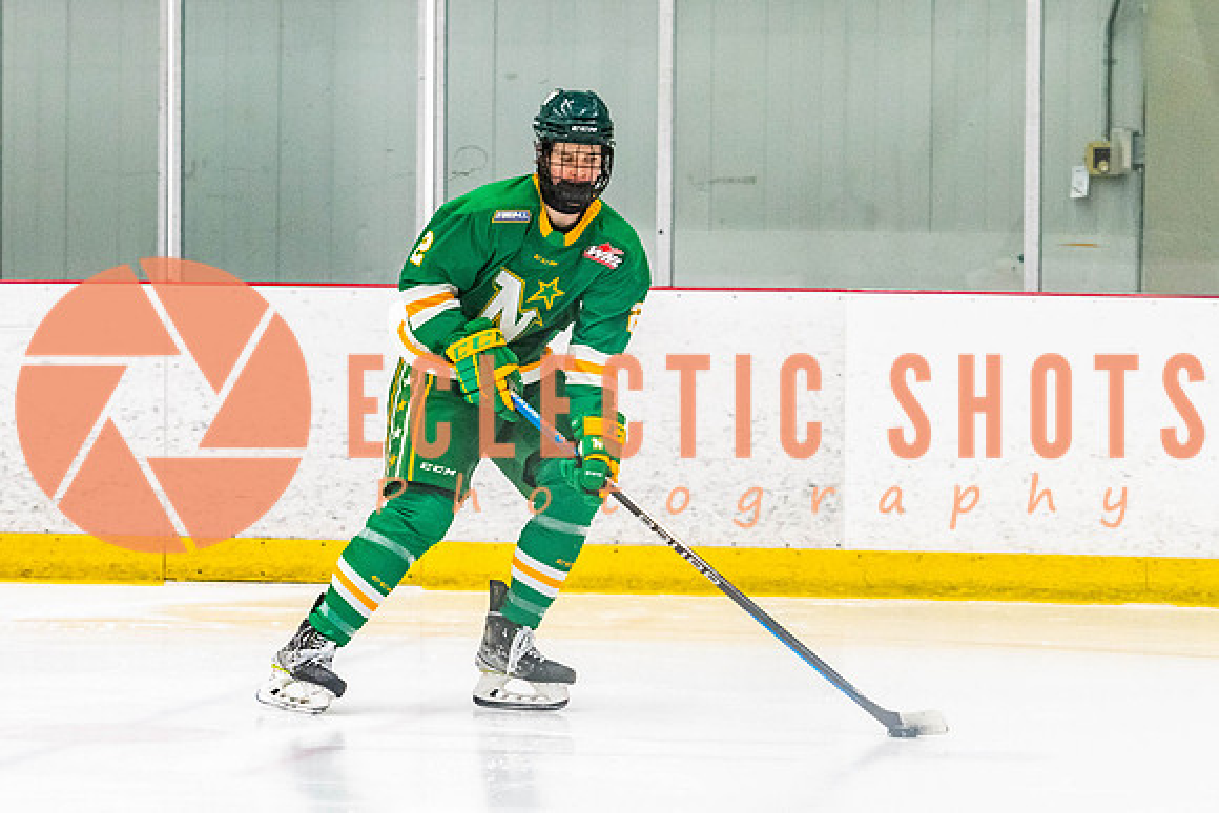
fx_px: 7607
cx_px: 416
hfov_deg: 9.2
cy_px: 429
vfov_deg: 6.1
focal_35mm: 225
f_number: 2.8
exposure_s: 1/640
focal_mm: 125
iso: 1800
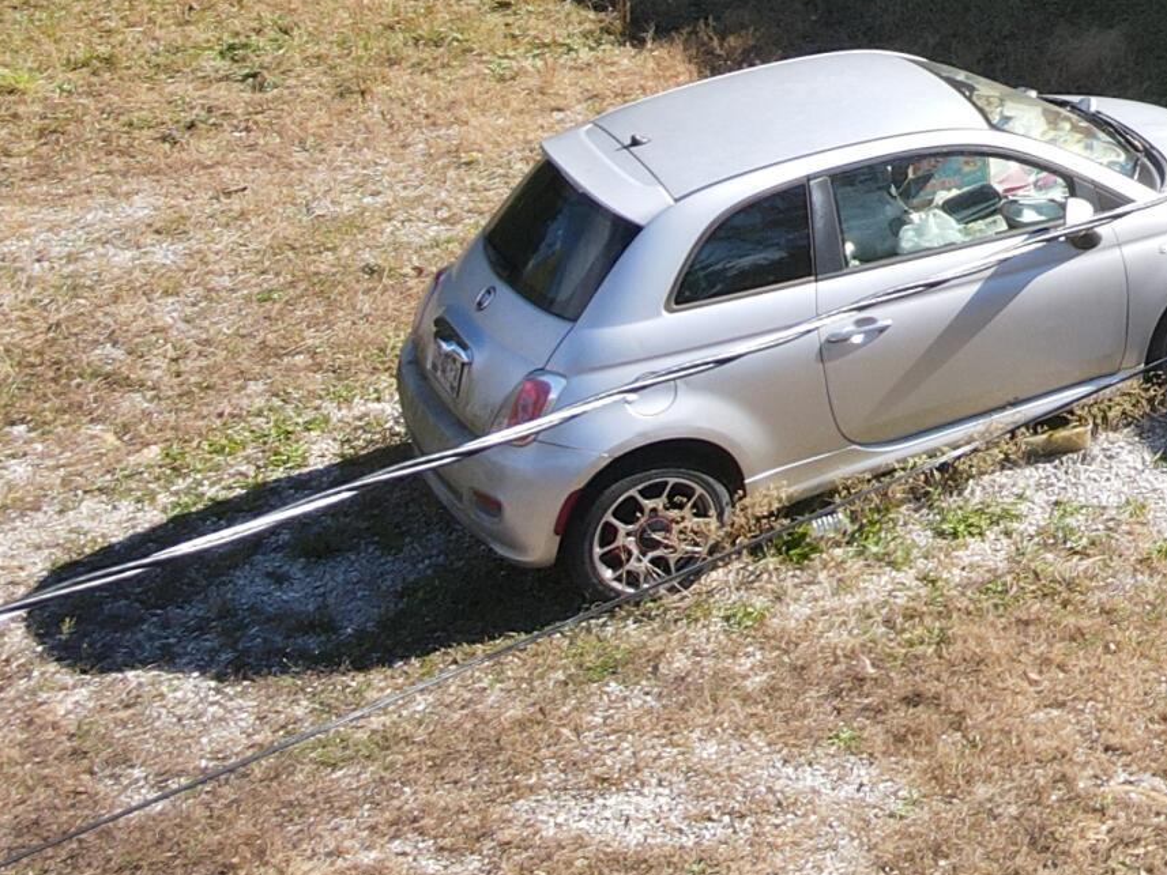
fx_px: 2832
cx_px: 1857
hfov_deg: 19.6
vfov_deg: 16.4
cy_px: -331
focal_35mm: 84
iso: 100
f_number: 2.8
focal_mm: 4.5
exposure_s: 1/240
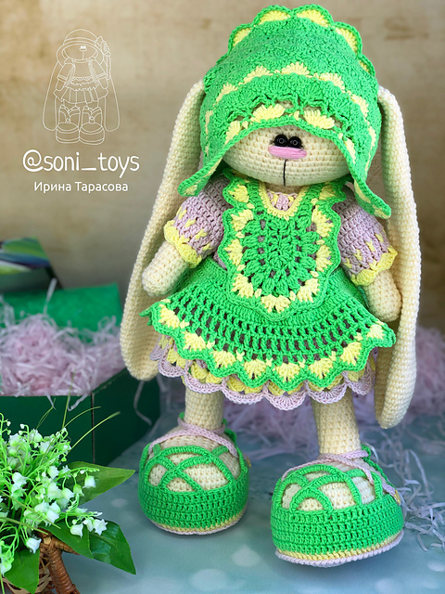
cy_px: 297
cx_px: 222
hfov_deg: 28.0
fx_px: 891
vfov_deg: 36.8
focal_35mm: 52
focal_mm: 6
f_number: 2.4
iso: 20
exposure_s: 1/120
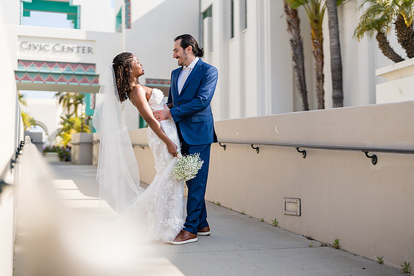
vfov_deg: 27.0
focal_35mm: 50
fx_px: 575
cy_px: 138
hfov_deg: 39.6
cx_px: 207
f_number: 1.2
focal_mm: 50
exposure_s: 1/8000
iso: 100
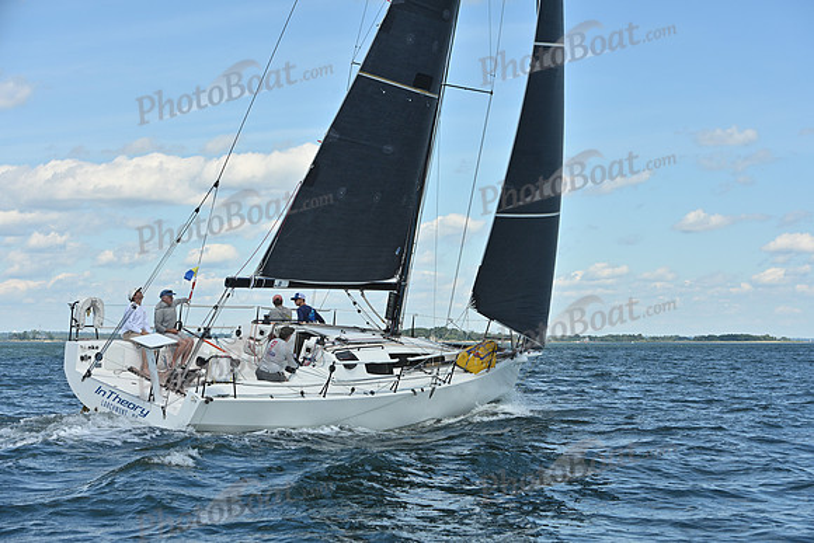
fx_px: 1583
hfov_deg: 28.8
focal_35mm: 70
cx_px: 407
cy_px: 272
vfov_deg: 19.5
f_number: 8
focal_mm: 70
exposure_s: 1/1250
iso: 250
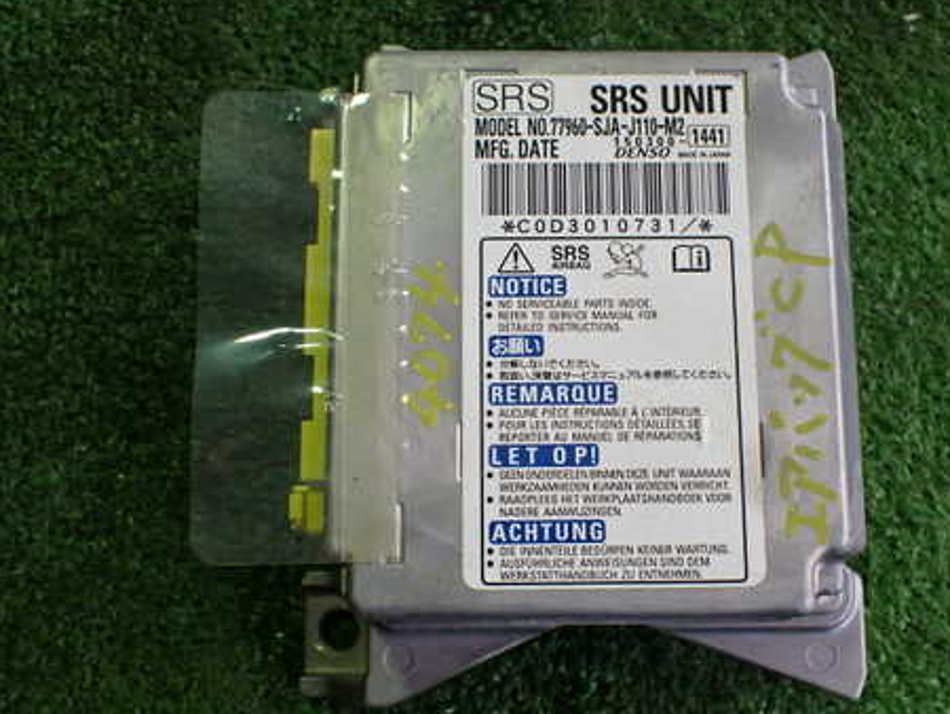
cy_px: 378
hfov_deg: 46.7
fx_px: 1098
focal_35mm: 40
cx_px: 530
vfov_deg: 36.0
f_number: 2.3
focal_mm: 5.4
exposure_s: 1/125
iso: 400
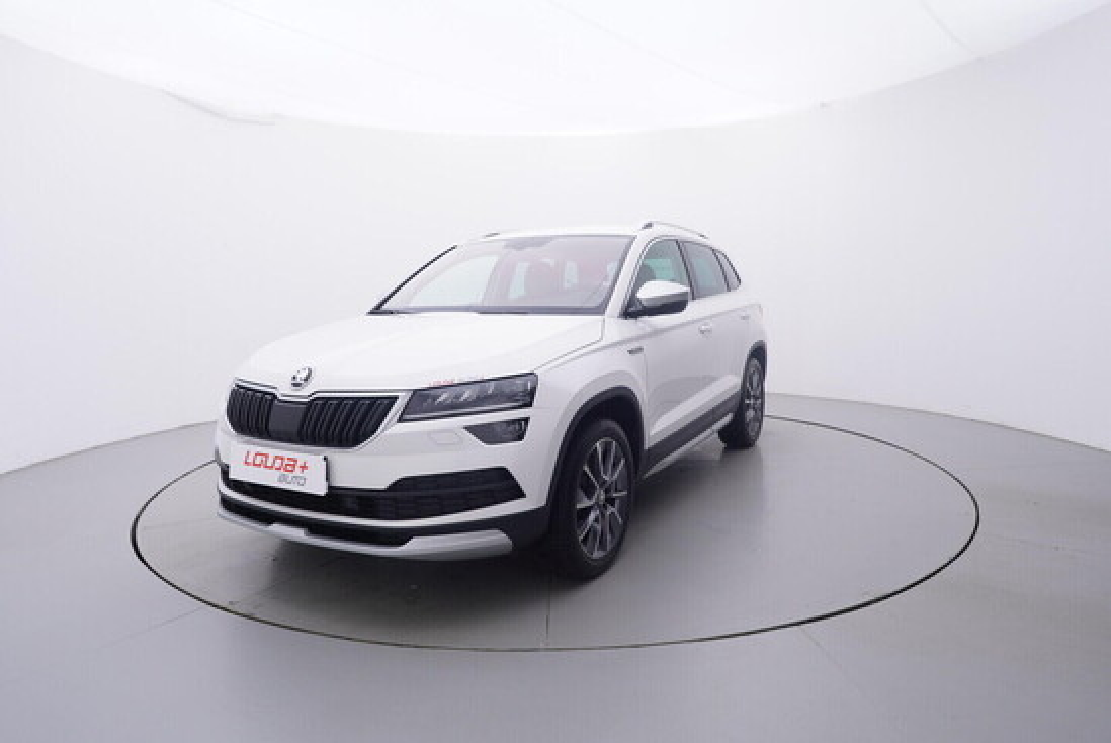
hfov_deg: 77.3
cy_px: 372
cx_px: 556
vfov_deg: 56.2
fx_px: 695
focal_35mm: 22
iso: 200
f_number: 5
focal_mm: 15
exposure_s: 1/80
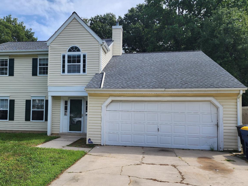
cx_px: 116
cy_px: 102
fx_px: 208
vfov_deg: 48.2
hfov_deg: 61.6
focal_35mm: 29
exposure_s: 1/775
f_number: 1.8
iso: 12
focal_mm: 6.4
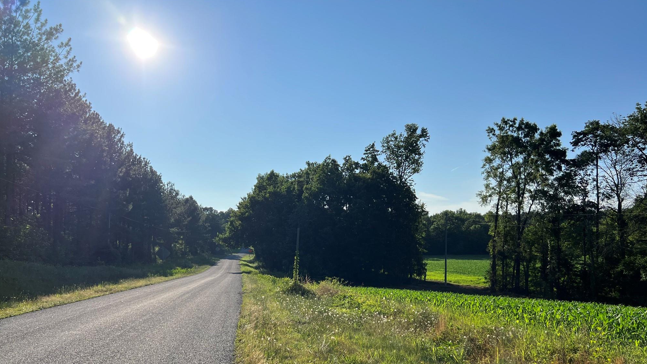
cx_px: 328
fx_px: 498
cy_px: 246
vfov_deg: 39.7
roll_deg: -1.8
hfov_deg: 66.1
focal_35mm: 29
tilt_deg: -0.6
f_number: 1.5
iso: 50
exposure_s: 1/7463
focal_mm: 5.7
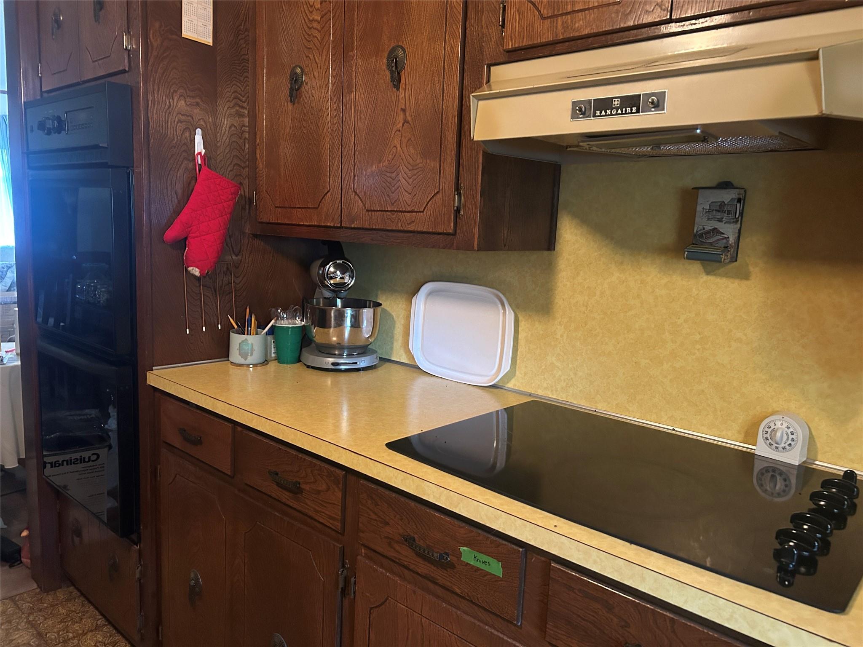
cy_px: 324
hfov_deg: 67.3
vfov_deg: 53.1
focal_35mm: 26
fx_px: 648
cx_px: 432
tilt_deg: -9.0
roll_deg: -2.6
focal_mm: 5.7
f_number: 1.5
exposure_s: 1/30
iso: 500
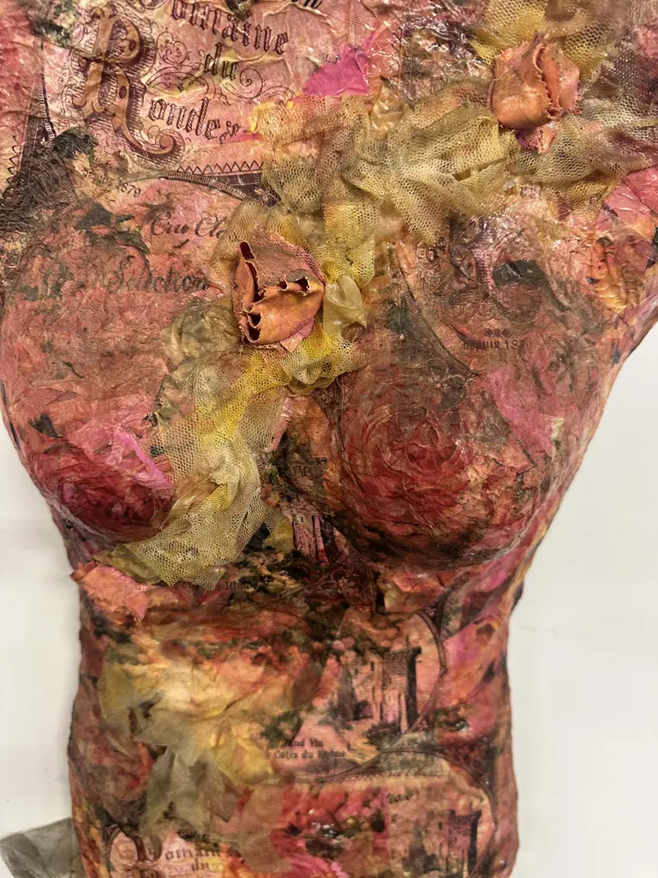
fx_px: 608
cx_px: 329
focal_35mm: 24
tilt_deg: -20.2
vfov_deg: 71.6
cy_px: 439
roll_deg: -1.9
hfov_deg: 56.8
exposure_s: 1/50
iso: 250
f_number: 1.78
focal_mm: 6.86
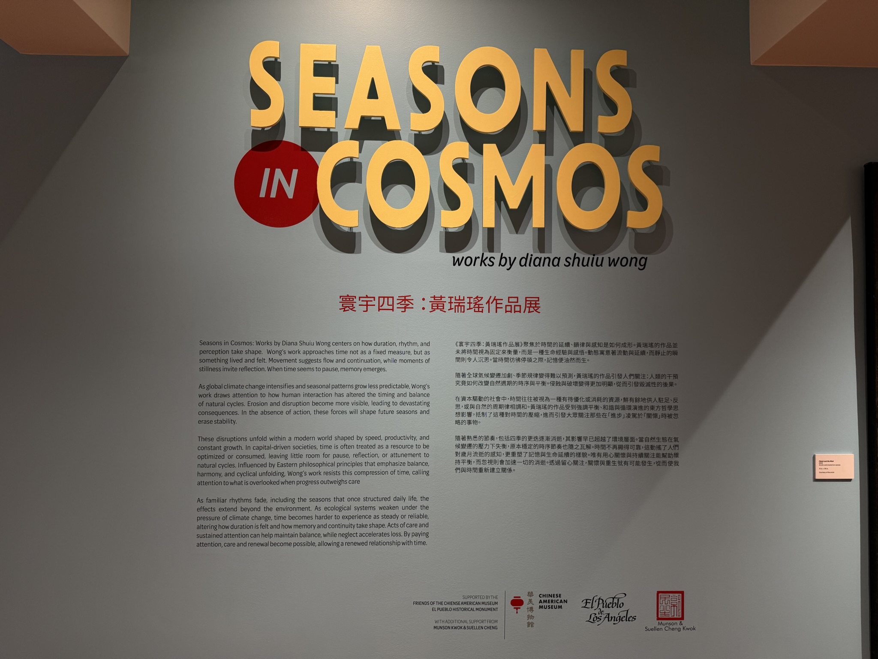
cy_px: 330
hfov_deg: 71.6
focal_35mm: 24
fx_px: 609
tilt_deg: +1.8
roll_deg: +0.3
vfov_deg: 56.8
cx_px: 439
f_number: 1.78
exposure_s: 1/100
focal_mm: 6.76
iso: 125
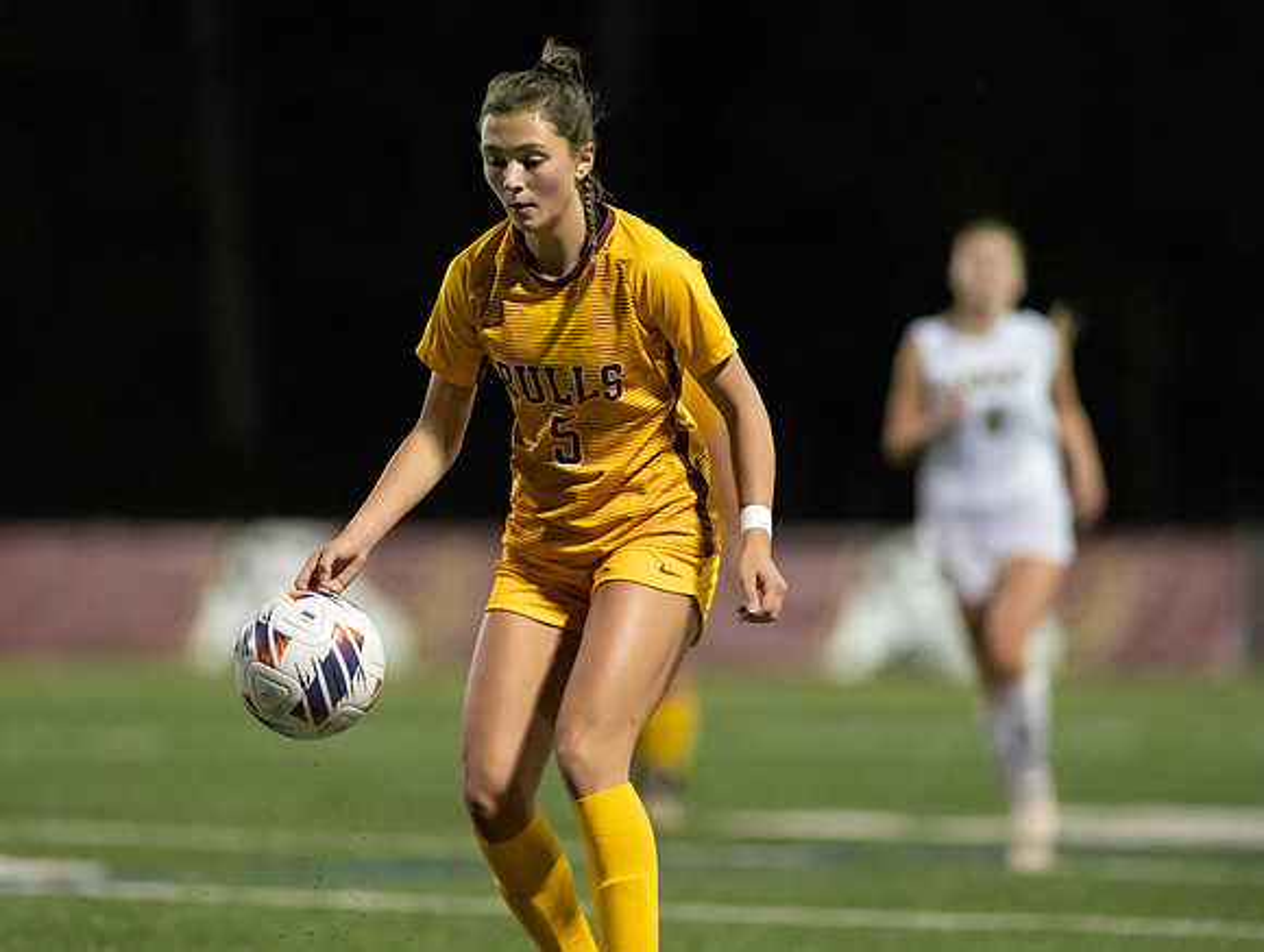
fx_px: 11902
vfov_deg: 4.6
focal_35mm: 325
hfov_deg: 6.1
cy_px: 476
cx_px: 632
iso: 16000
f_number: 2.8
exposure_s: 1/1000
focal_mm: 300
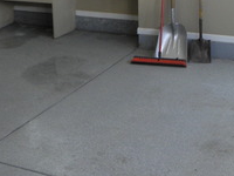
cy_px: 36
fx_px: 561
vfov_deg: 17.6
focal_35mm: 83
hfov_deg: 23.4
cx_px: 70
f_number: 2.8
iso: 125
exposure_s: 1/8
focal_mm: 4.6
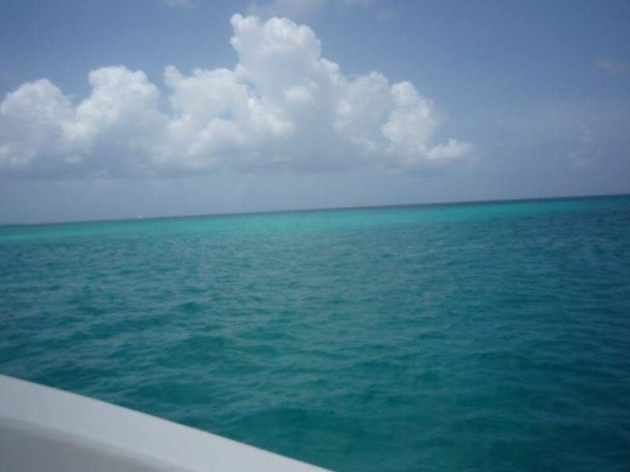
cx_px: 315
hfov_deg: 56.8
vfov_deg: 44.2
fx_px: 582
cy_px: 236
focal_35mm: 32
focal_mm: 5.2
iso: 100
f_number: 5.6
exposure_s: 1/800
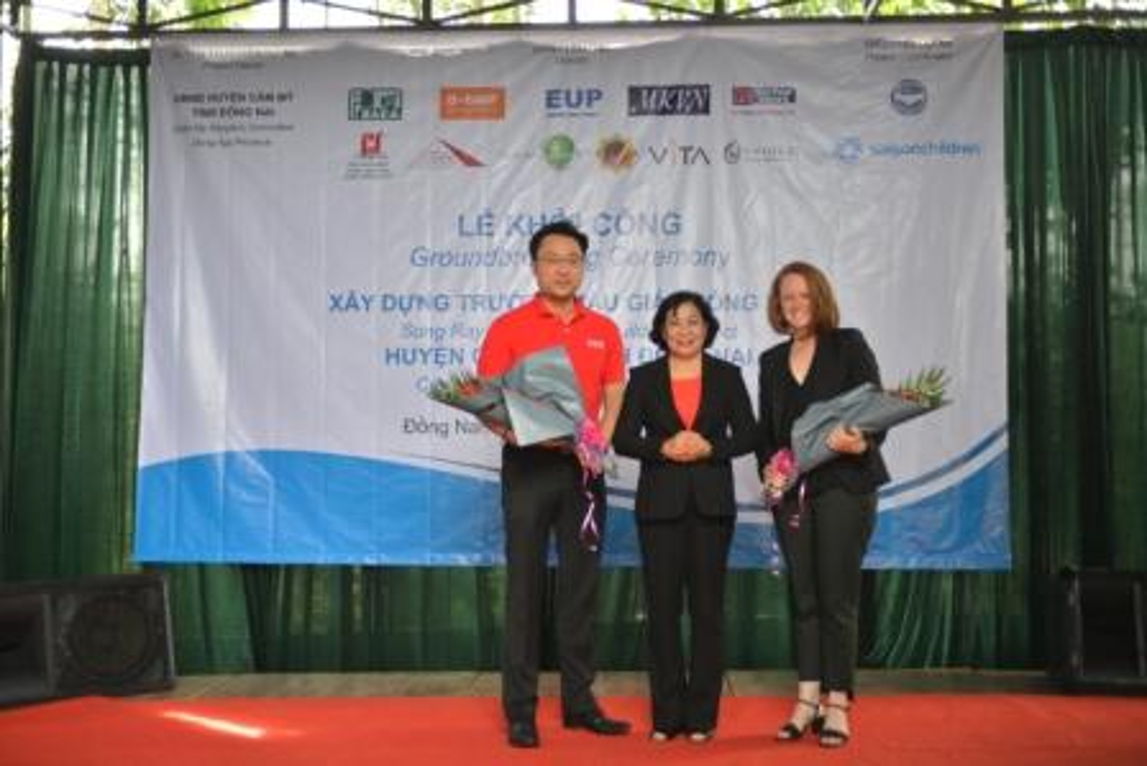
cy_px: 383
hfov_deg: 43.6
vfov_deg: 29.9
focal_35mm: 45
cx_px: 574
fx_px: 1434
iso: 320
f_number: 2.8
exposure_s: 1/250
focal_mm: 45
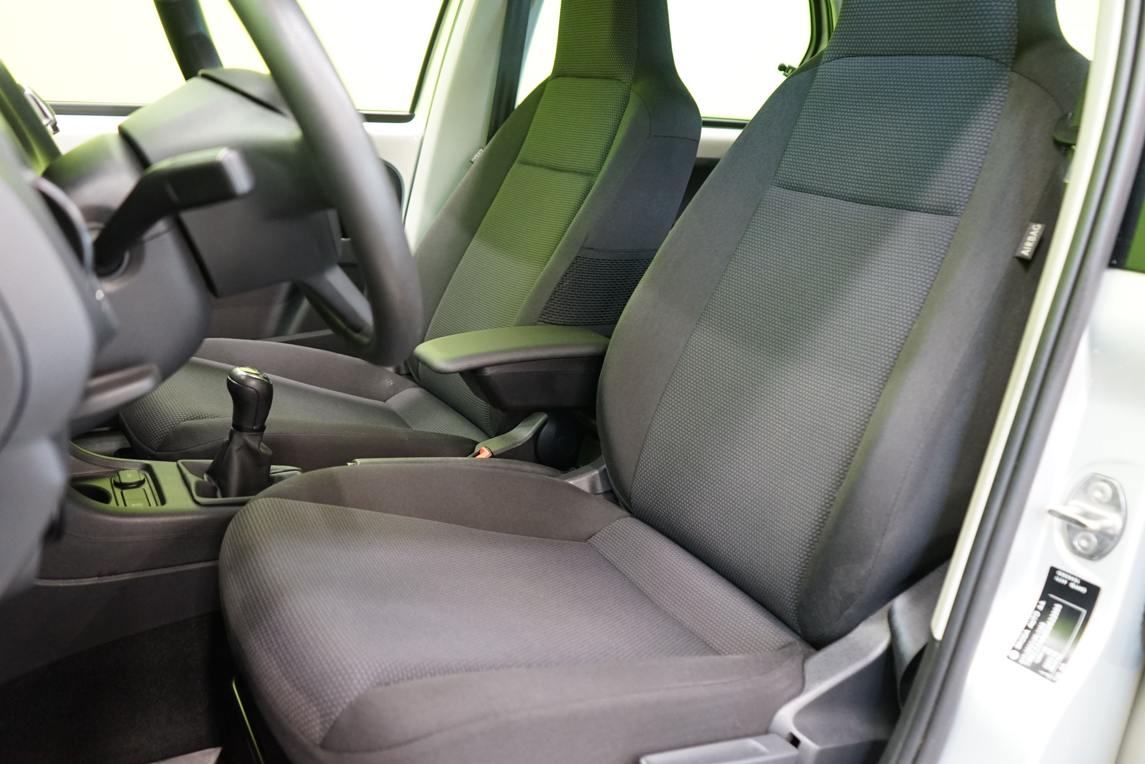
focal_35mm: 29
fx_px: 922
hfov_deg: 63.7
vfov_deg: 45.0
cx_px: 572
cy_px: 382
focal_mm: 29
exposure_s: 1/20
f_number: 4
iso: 2500
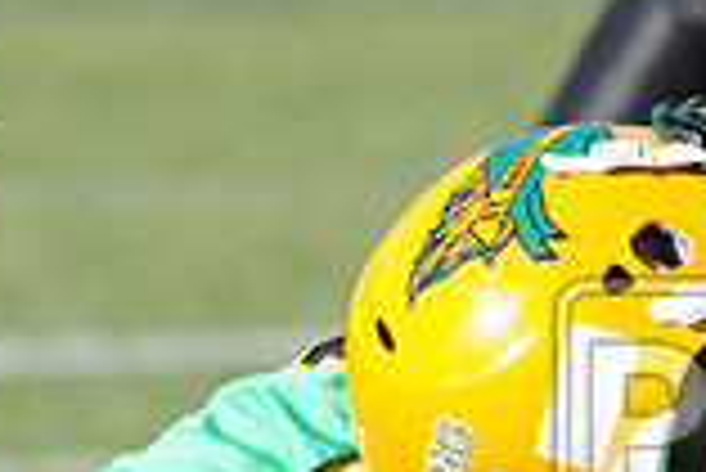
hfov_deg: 1.2
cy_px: 447
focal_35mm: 1662
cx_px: 1093
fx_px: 32623
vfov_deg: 0.8
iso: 200
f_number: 6.3
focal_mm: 300
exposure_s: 1/500
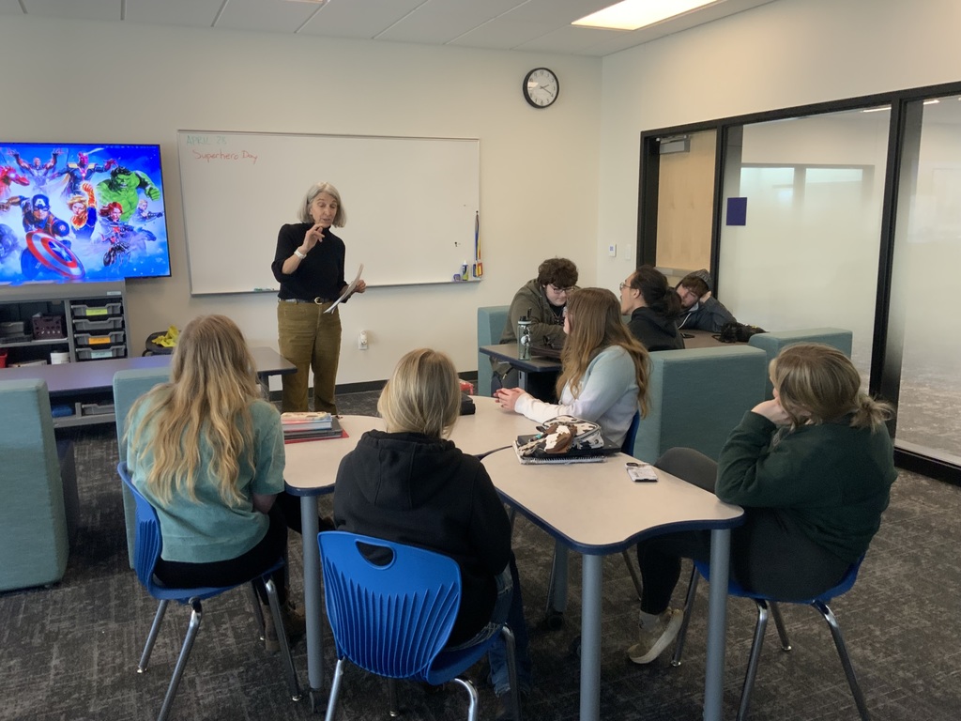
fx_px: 805
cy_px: 360
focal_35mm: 29
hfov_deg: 61.7
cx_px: 480
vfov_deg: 48.2
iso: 160
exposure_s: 1/60
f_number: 1.8
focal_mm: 3
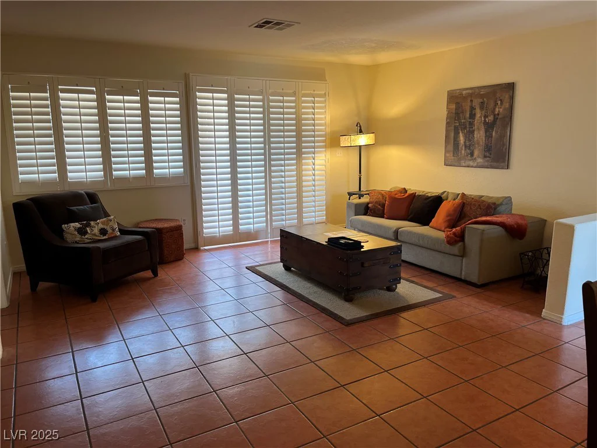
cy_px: 224
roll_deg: +1.4
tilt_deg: -12.0
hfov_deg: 67.3
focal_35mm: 26
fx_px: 448
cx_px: 298
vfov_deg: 53.1
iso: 64
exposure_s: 1/60
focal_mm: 5.1
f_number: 1.6
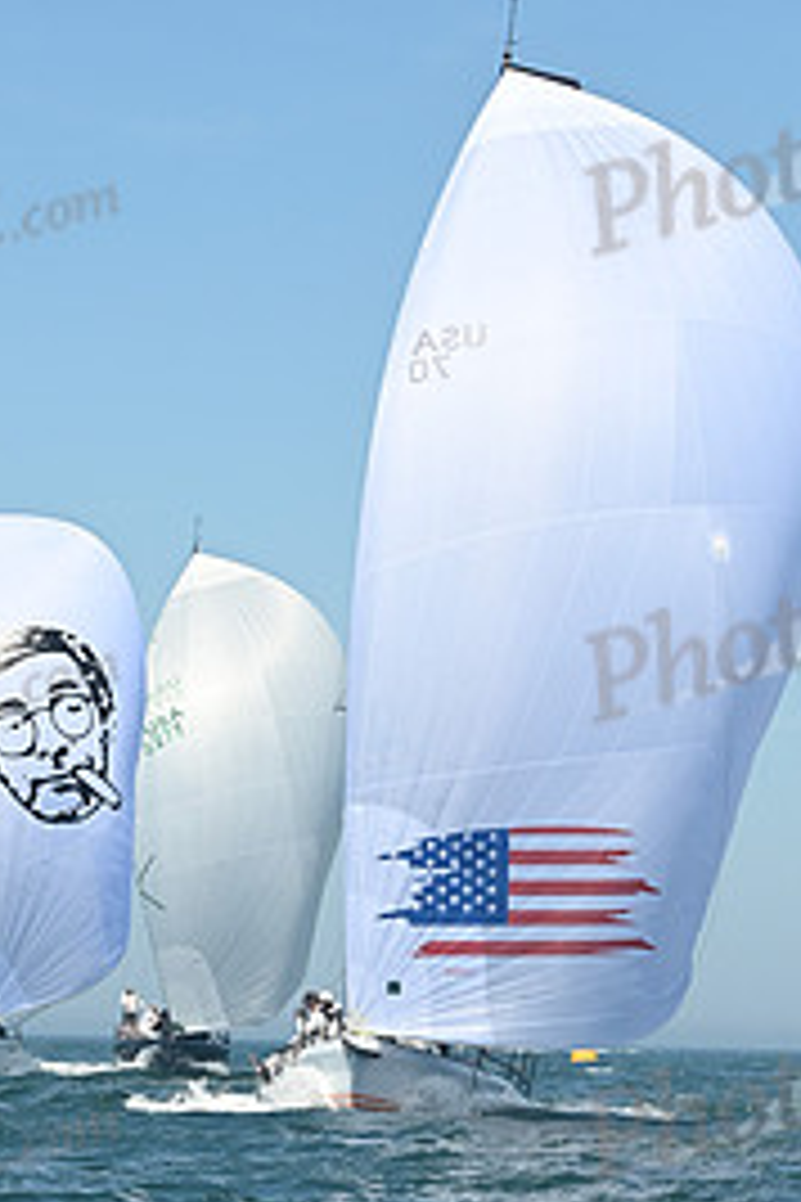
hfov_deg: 9.0
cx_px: 353
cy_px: 437
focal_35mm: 152
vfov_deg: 13.5
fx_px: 5073
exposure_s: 1/1000
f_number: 6.3
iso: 320
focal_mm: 70
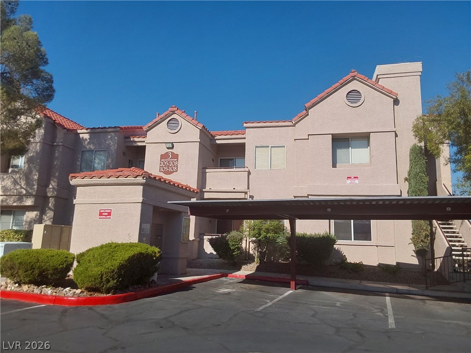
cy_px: 176
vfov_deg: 49.7
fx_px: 381
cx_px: 236
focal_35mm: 28
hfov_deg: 63.4
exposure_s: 1/4055
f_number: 1.9
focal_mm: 2.91
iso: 50
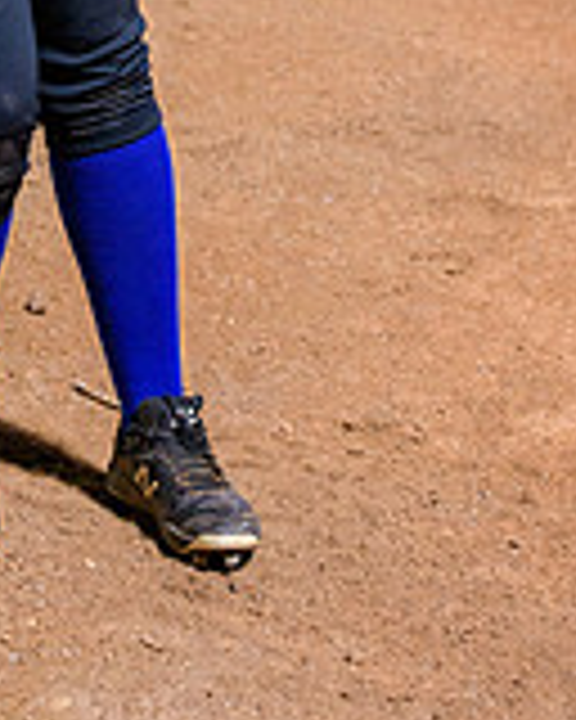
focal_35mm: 185
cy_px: -261
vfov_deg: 10.2
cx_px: -72
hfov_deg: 8.3
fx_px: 3942
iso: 4000
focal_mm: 70
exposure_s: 1/250
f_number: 5
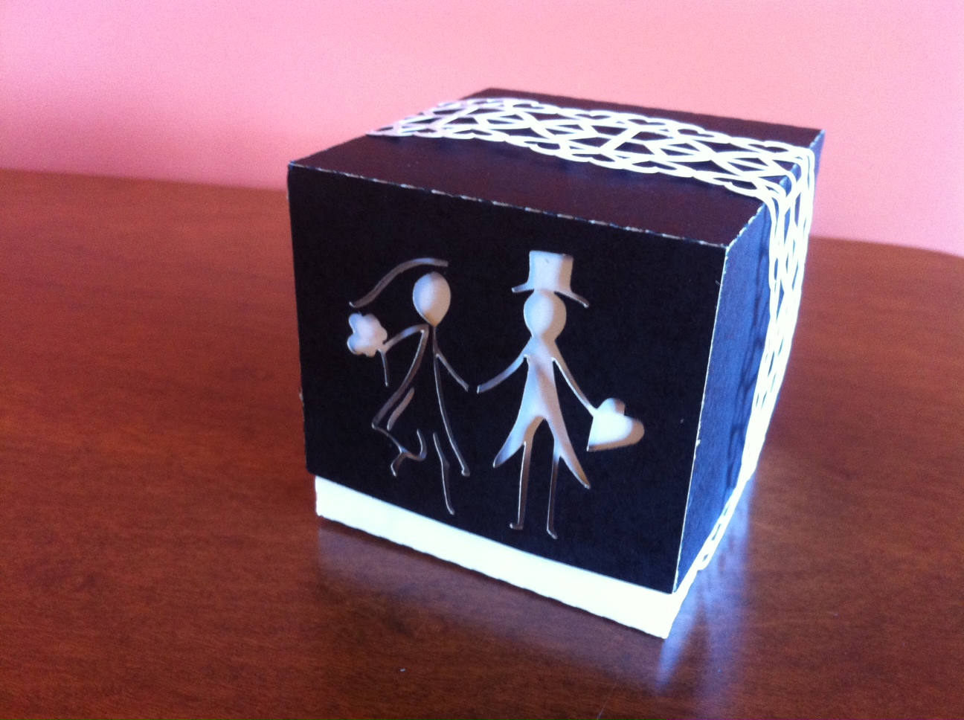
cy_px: 360
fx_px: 973
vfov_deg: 40.6
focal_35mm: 35
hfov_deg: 52.7
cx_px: 482
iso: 320
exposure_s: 1/15
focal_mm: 3.85
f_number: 2.8
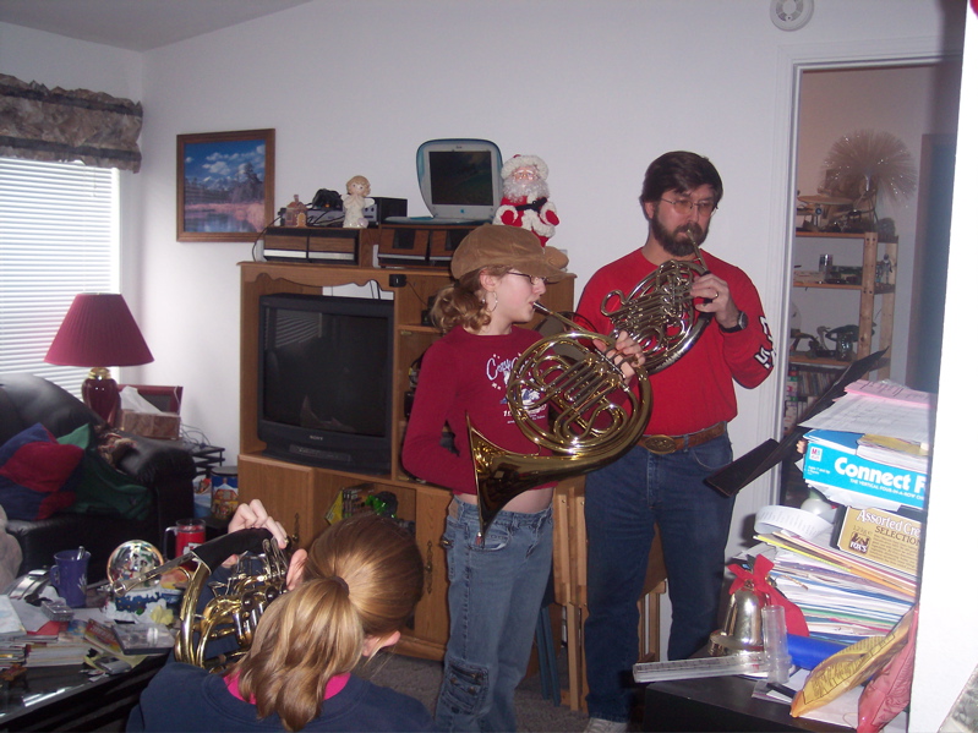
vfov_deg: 37.7
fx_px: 1073
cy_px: 366
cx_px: 489
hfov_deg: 49.0
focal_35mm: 38
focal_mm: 8
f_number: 2.8
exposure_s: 1/30
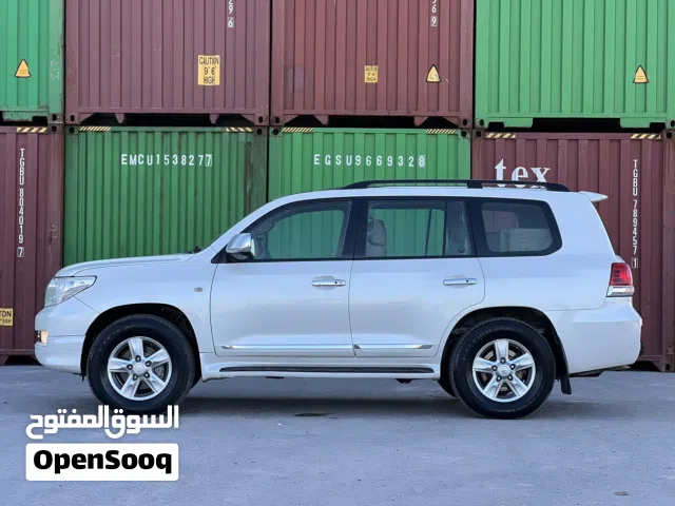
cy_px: 253
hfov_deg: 25.3
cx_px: 338
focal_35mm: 77
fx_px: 1501
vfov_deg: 19.1
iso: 25
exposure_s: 1/121
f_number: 2.8
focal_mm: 9
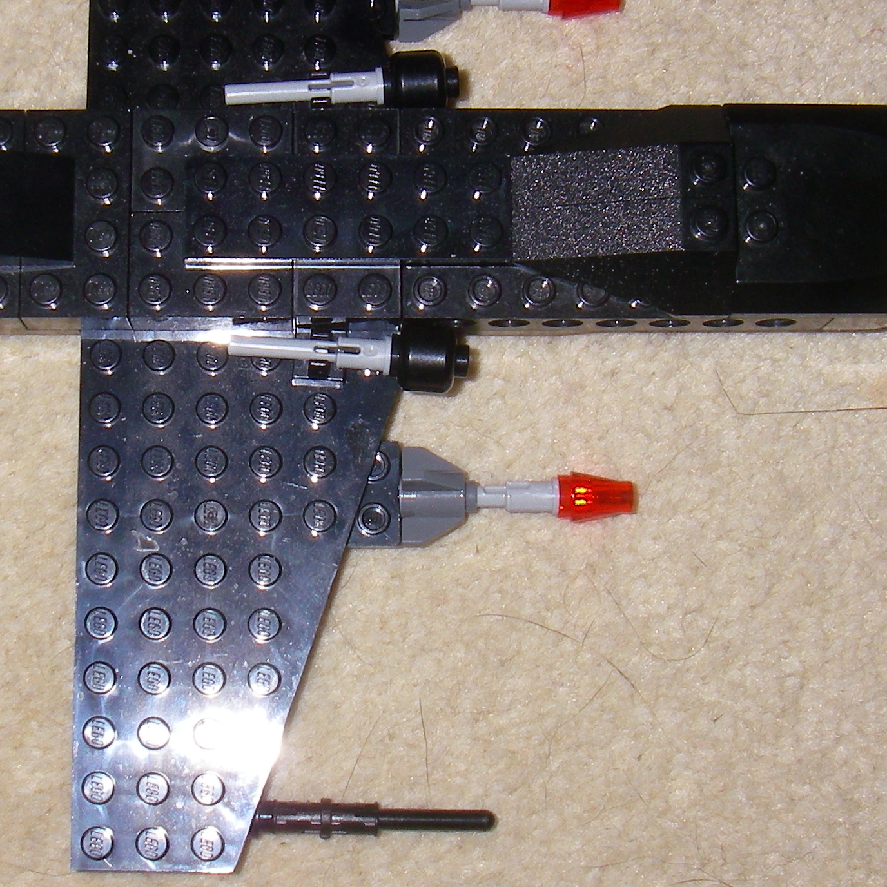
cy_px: 304
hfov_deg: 22.9
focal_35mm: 75
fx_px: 2174
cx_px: 263
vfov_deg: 23.0
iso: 64
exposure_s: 1/40
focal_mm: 6.3
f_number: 6.6
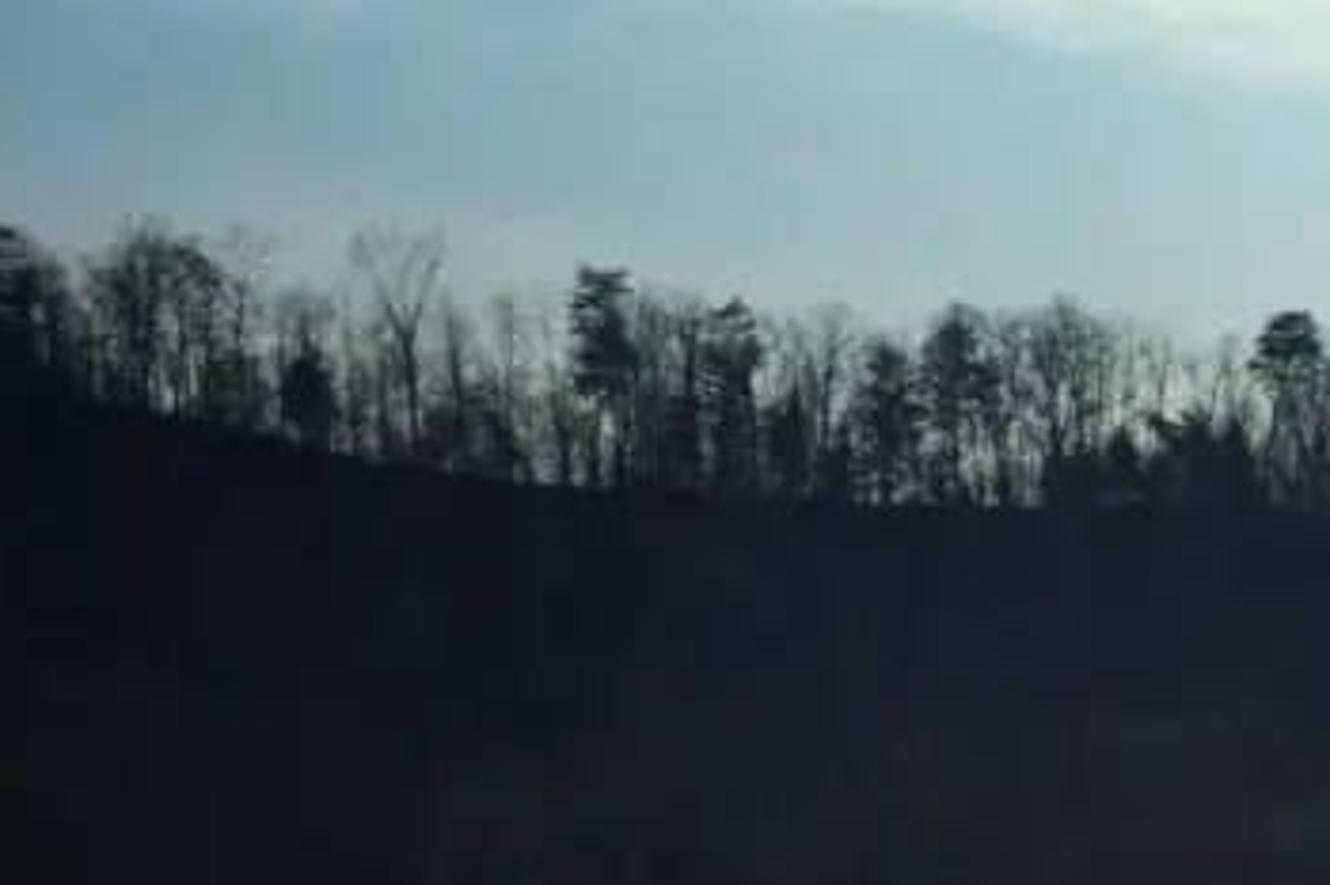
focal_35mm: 150
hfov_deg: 12.3
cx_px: 2512
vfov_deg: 8.8
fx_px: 5539
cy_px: 1474
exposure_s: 1/125
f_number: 4.5
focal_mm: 35
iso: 100
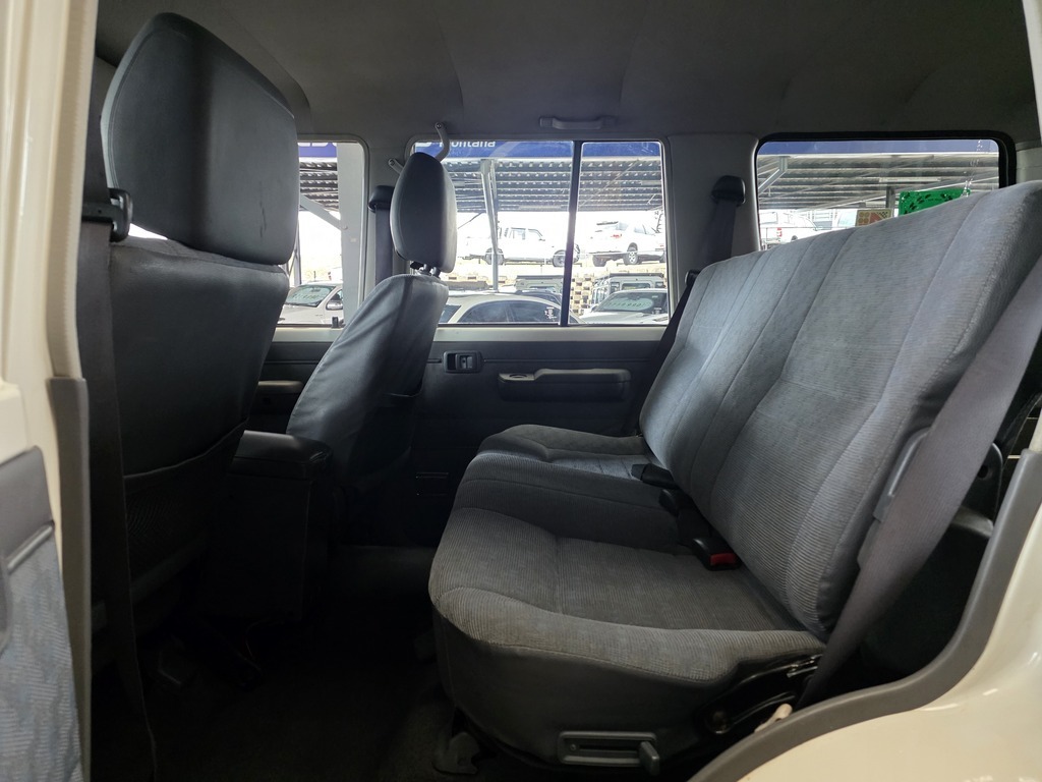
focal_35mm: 23
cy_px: 391
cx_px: 521
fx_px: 692
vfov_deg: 58.9
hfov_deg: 73.9
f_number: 1.7
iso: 1250
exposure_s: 1/100
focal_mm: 6.25
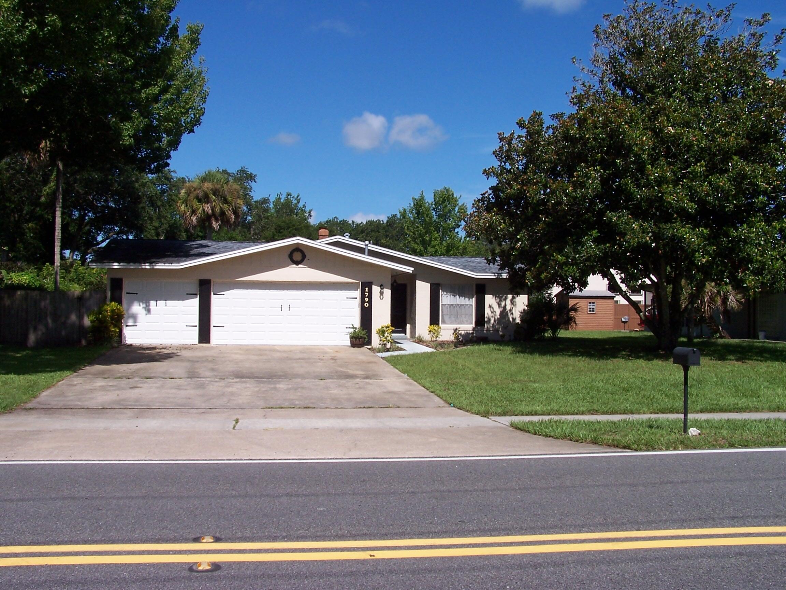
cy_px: 295
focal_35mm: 38
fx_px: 863
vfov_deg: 37.7
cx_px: 393
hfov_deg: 49.0
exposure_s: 1/500
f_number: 5.6
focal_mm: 6.3
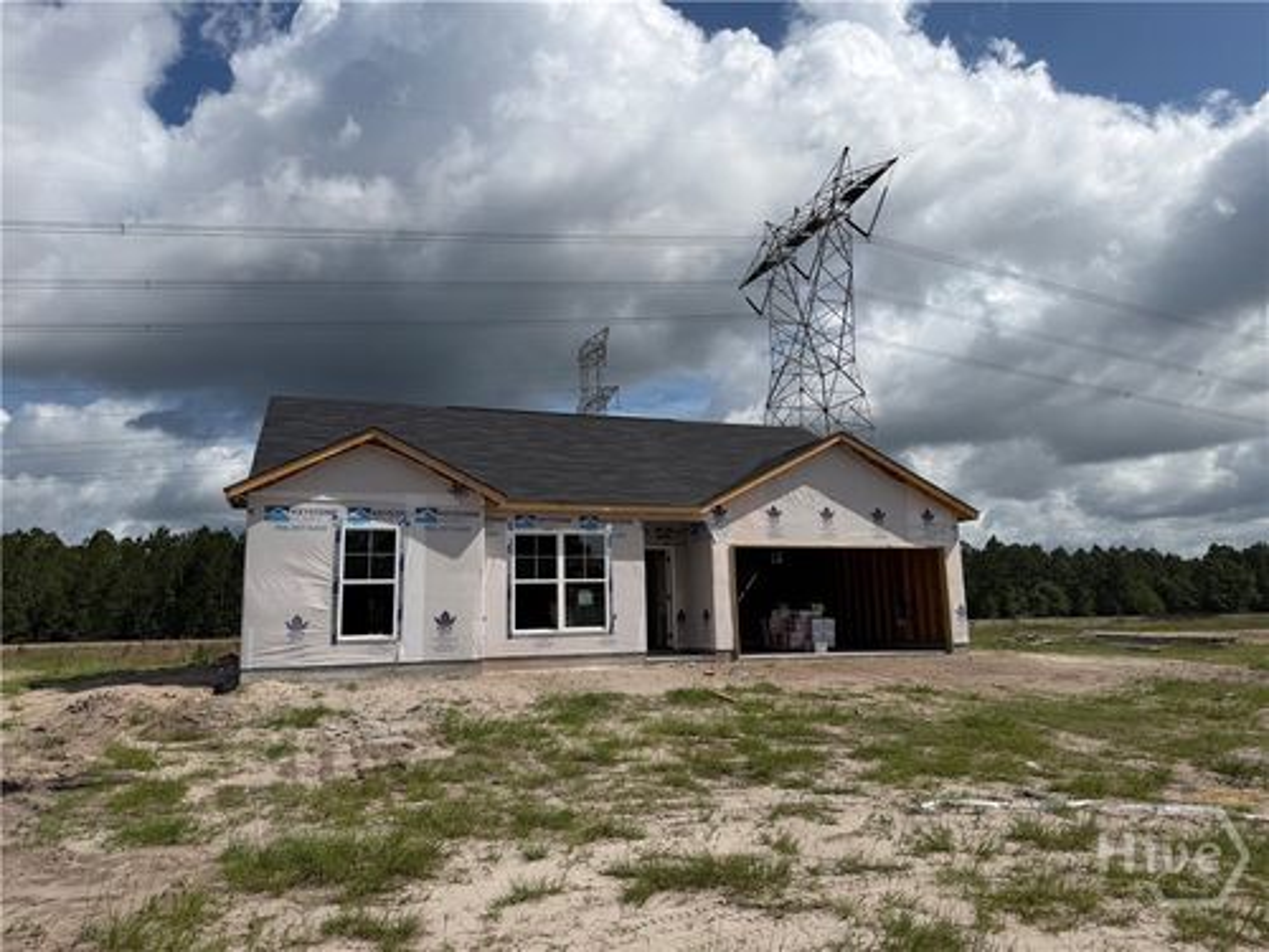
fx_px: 880
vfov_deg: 56.8
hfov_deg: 71.6
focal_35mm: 24
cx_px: 634
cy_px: 476
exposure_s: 1/10309
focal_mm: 6.76
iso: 80
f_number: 1.78
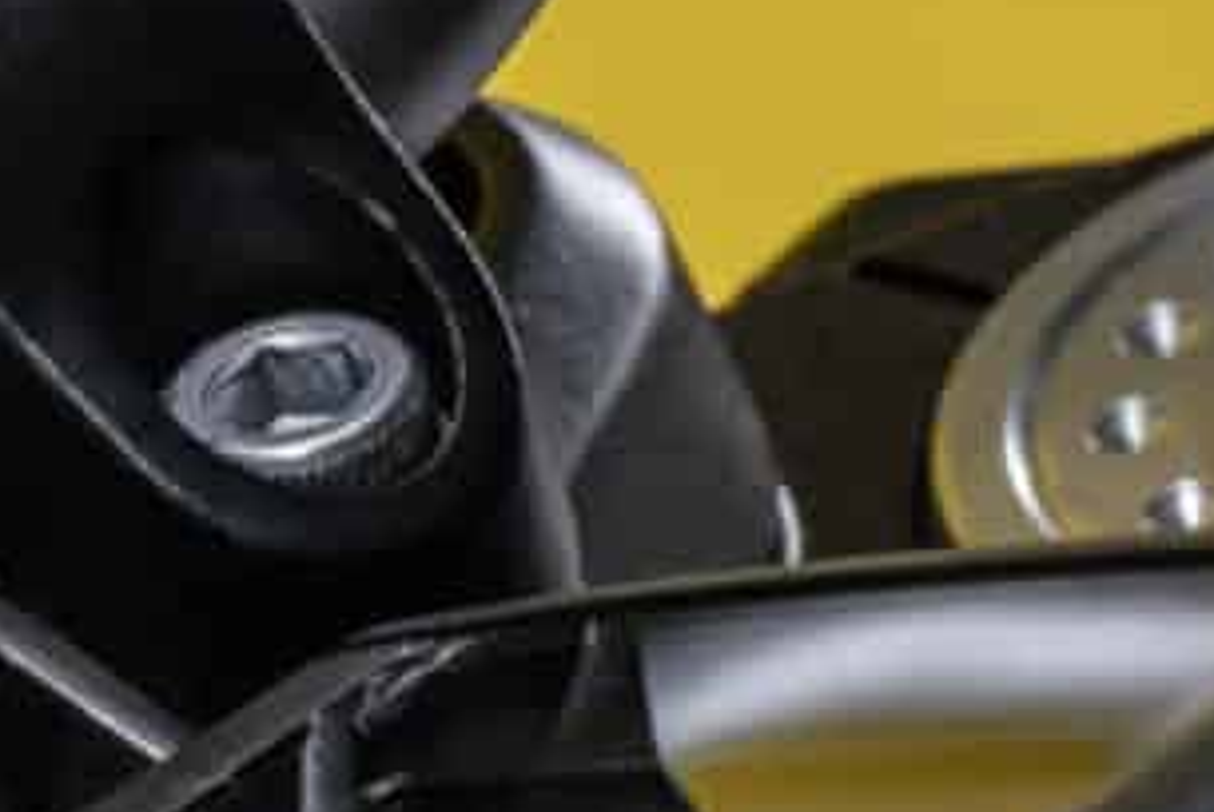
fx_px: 13130
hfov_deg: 5.2
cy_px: 591
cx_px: -1477
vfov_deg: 3.5
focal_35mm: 389
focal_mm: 58
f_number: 11
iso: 100
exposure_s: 1/160
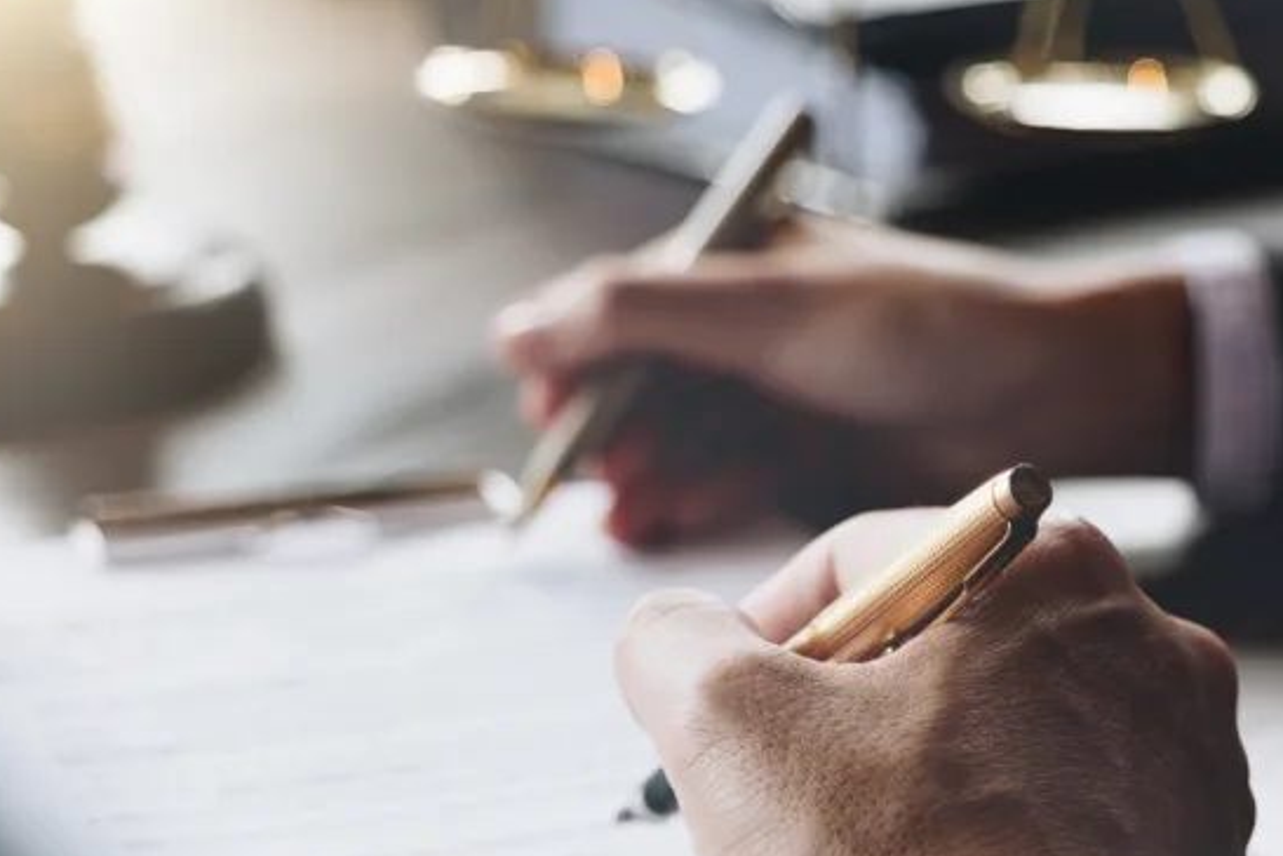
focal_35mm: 90
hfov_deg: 22.2
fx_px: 3207
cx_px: 1097
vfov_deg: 15.2
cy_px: 594
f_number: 2.8
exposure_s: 1/170
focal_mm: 32.1
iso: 200
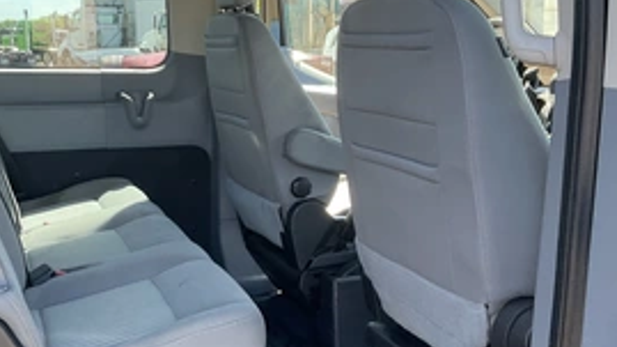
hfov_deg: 43.6
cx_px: 252
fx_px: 769
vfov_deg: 25.4
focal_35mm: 47
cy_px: 193
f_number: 1.8
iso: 32
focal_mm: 3
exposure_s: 1/124
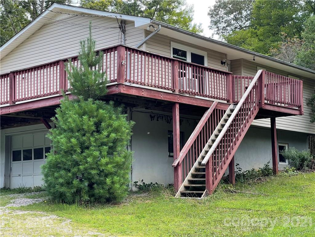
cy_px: 118
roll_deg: +0.6
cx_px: 158
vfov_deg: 22.9
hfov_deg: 30.3
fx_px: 582
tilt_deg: +7.3
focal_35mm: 64
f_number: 2.2
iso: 20
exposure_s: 1/158
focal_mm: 7.5
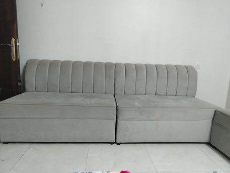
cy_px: 86
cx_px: 115
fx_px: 160
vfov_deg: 56.8
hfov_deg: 71.6
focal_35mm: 24
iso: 1213
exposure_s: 1/24
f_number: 1.75
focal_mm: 5.25
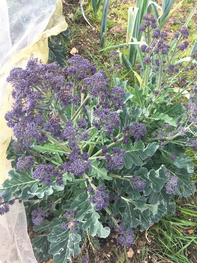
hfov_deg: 48.2
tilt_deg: -49.0
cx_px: 98
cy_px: 132
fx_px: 220
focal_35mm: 29
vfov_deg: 61.7
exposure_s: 1/100
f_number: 2.2
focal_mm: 4.15
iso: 50
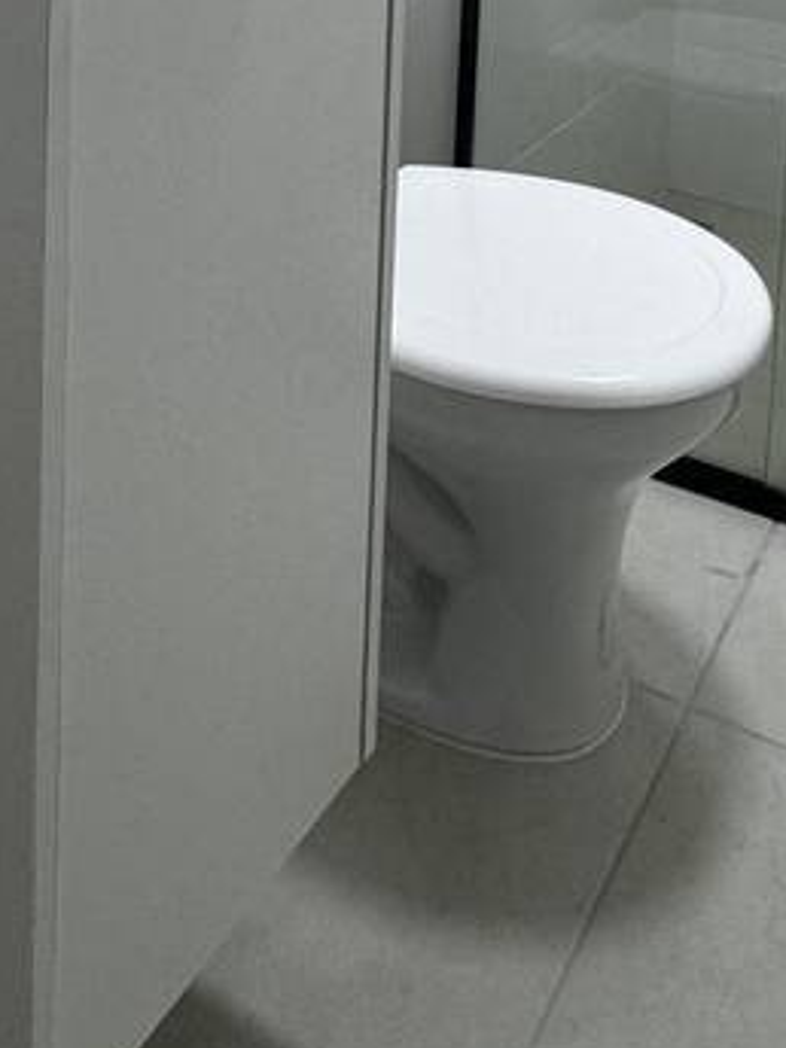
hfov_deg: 32.8
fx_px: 1332
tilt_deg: -3.8
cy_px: -238
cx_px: 442
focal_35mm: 44
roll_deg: -2.6
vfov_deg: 33.9
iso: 160
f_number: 2.2
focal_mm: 2.22
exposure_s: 1/120
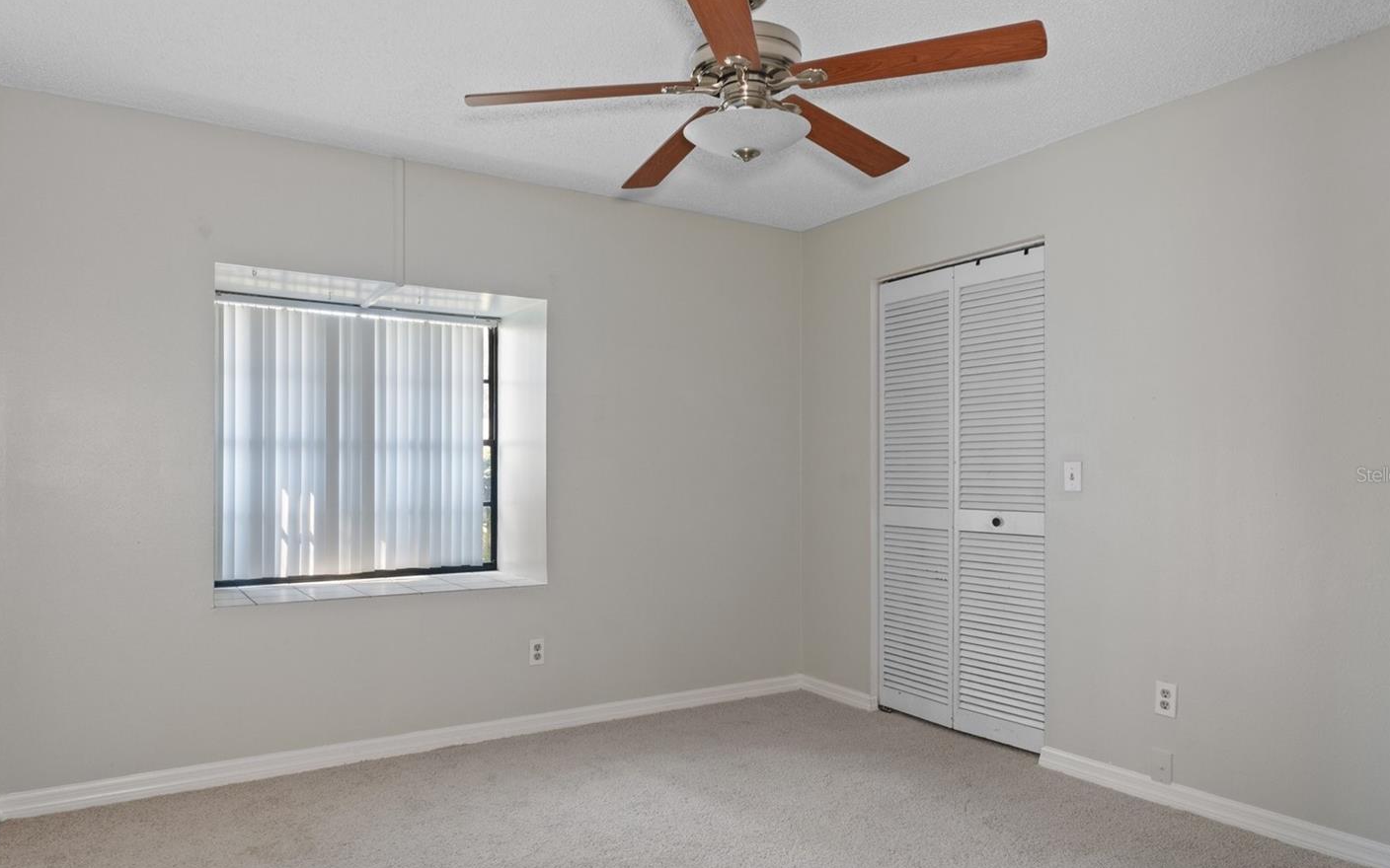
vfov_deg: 53.8
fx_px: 855
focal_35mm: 23
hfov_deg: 78.1
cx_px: 655
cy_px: 474
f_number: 8
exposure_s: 3.2
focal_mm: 13
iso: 320
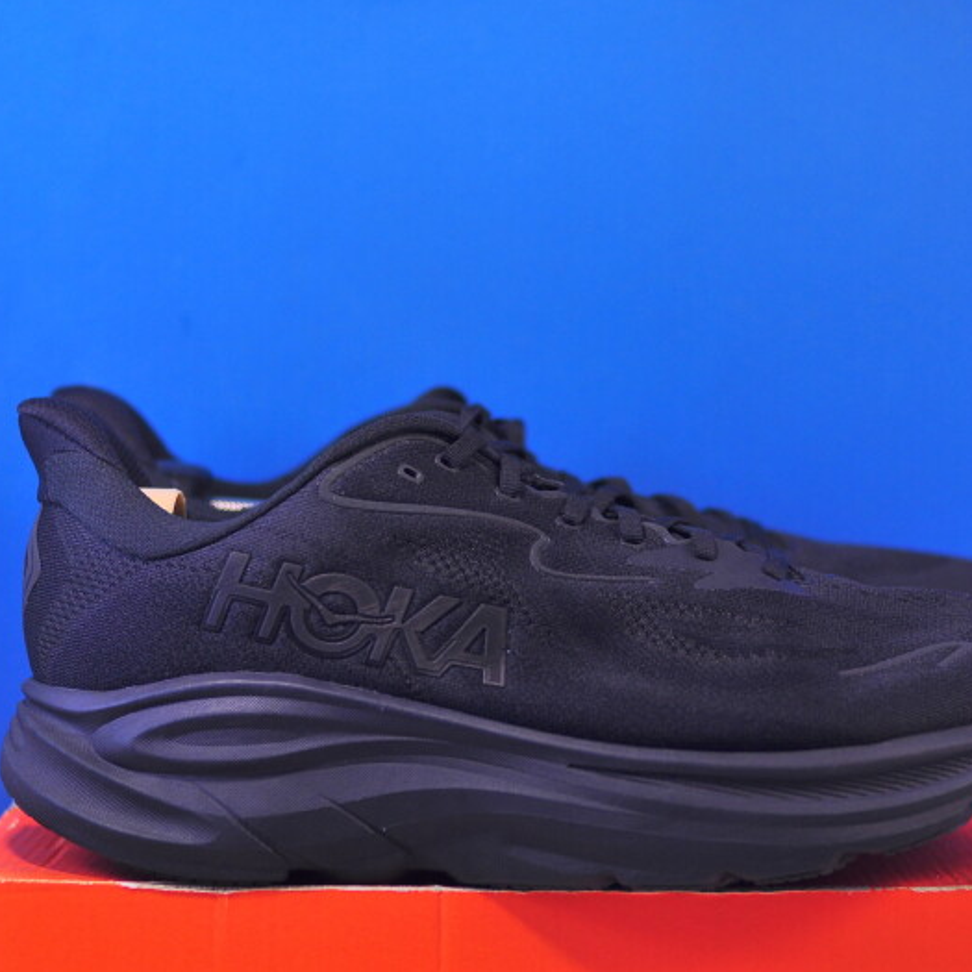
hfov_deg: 17.9
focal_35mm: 97
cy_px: 488
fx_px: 3082
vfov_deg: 17.9
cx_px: 537
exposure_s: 1/320
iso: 250
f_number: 2.2
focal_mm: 50
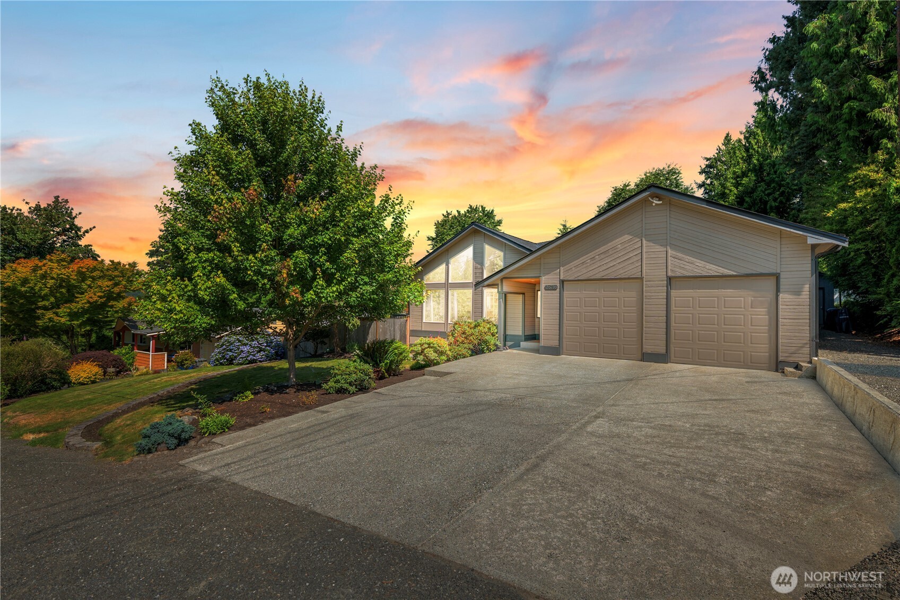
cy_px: 300
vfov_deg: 70.4
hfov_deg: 93.3
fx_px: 425
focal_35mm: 17
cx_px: 450
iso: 100
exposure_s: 1/320
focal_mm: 17
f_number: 5
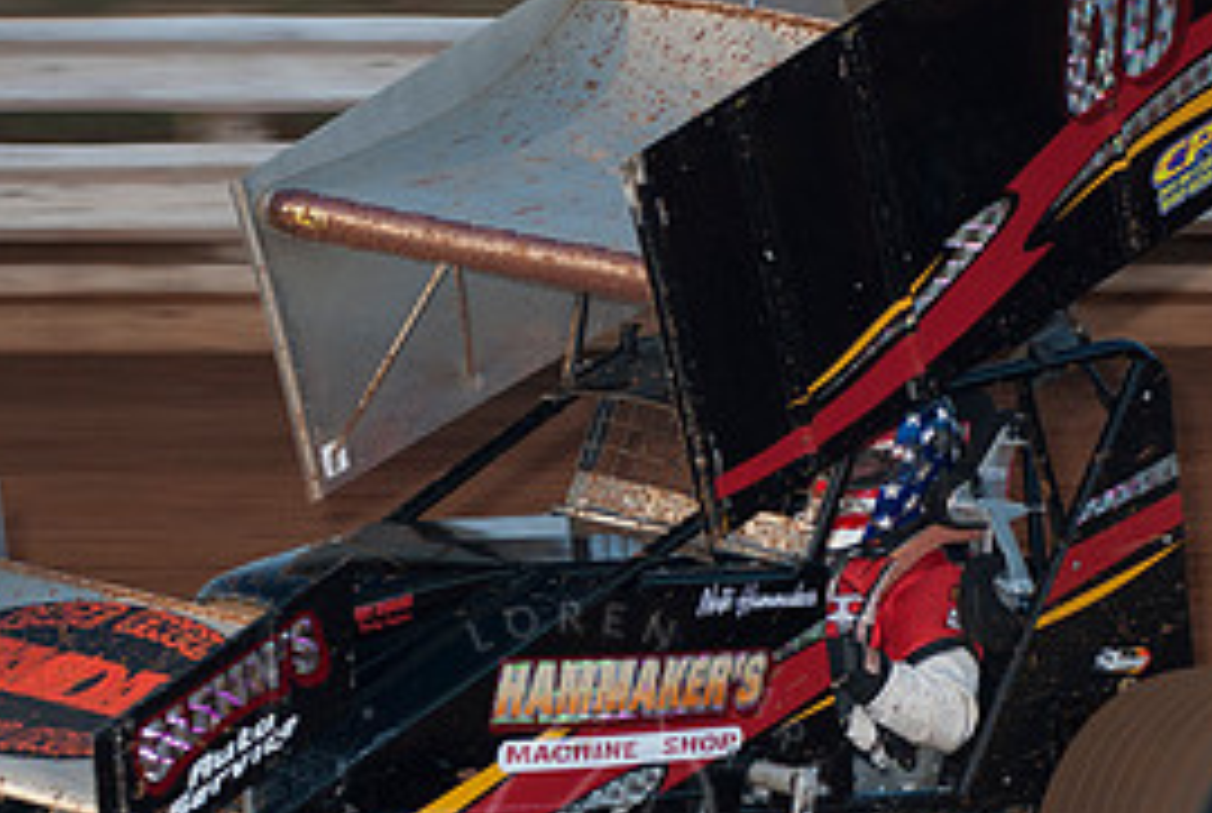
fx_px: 9341
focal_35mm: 277
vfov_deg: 5.0
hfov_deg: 7.4
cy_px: 454
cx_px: 570
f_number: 4.5
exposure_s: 1/320
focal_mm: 86
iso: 200
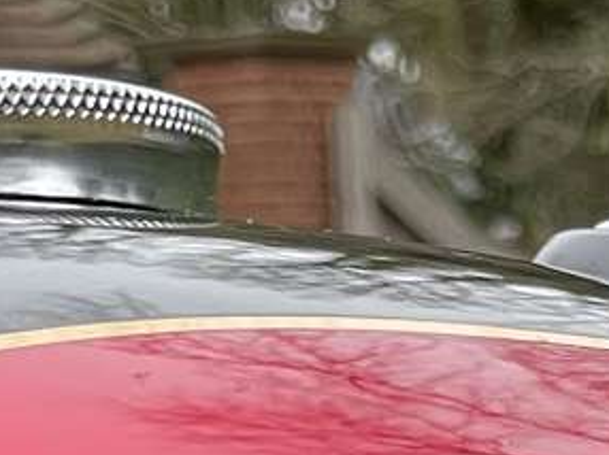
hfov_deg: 10.8
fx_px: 3199
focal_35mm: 182
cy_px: 1582
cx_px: 588
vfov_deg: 6.9
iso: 125
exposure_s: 1/88
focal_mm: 4.2
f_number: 1.6
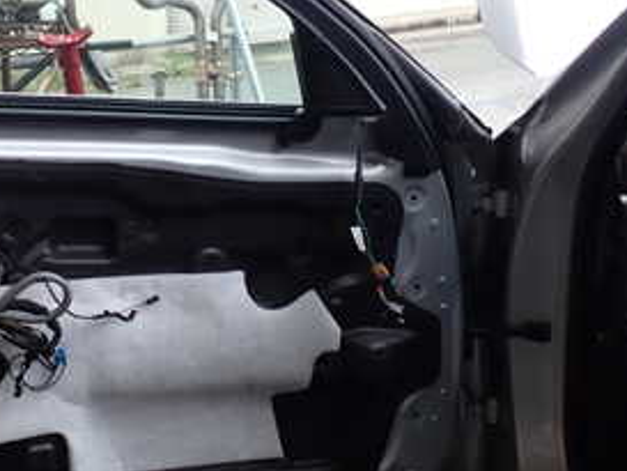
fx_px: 1196
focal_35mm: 66
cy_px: 129
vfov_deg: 22.1
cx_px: 64
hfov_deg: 28.3
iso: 100
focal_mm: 5.4
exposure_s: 1/160
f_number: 3.2
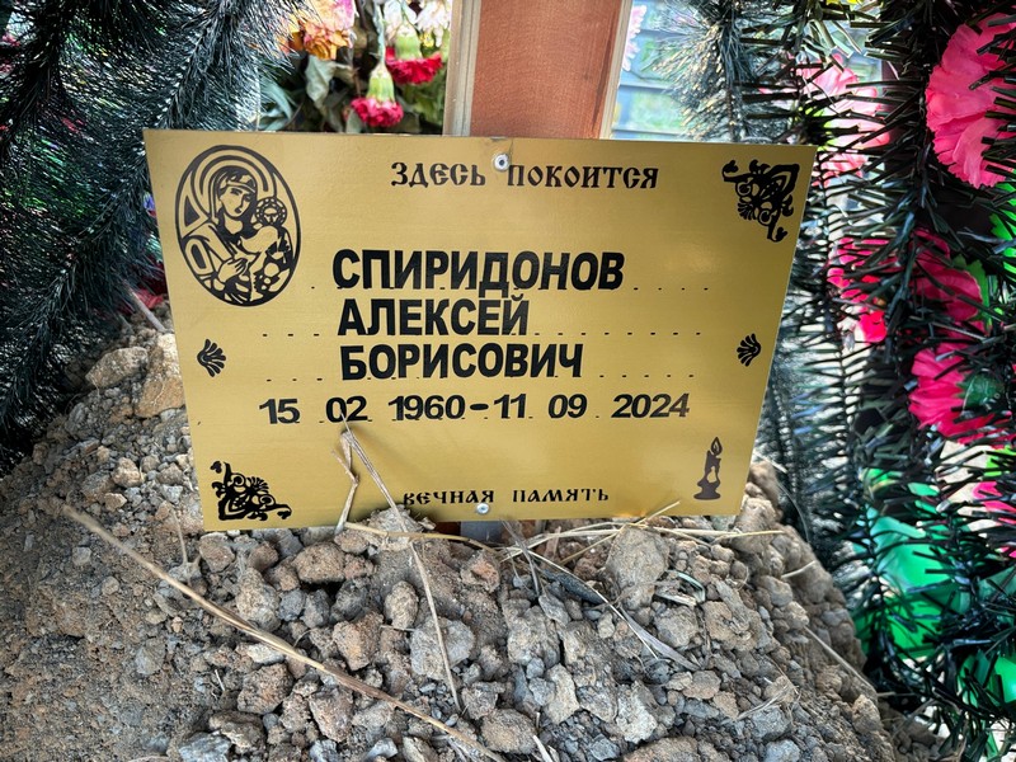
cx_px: 508
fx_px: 763
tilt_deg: -29.8
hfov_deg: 67.3
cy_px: 381
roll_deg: -7.7
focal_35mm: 26
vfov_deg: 53.1
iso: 125
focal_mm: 5.96
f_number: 1.6
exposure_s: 1/64
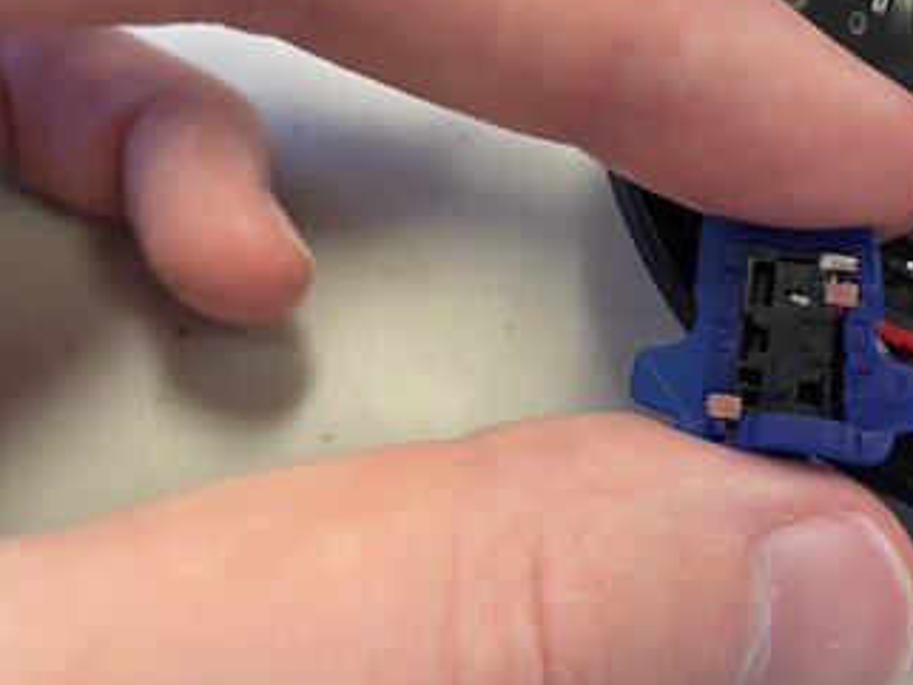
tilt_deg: -57.5
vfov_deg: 30.1
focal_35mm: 48
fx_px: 1266
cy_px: 233
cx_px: 771
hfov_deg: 37.7
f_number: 1.6
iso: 400
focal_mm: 4.2
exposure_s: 1/40
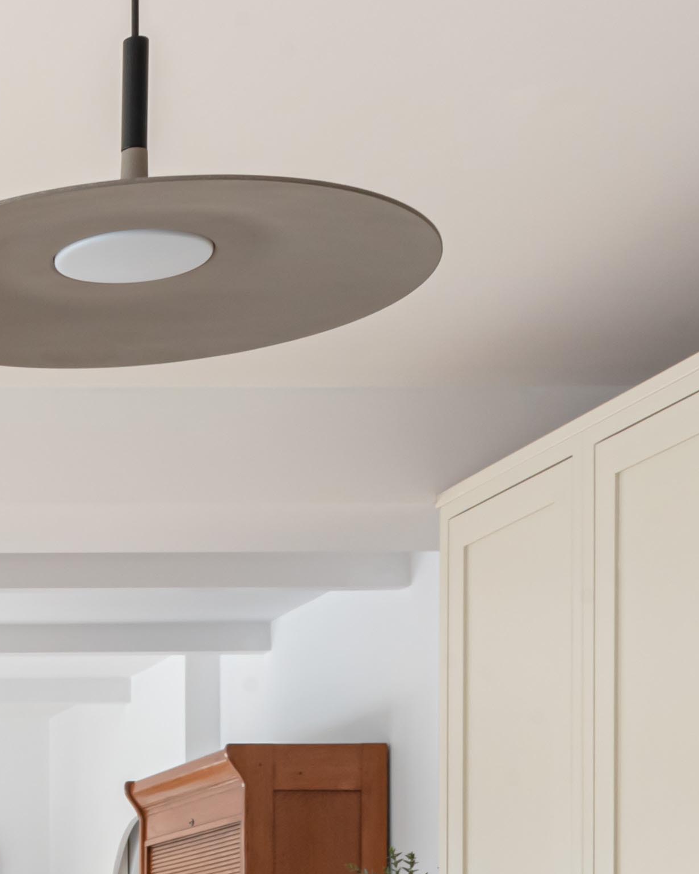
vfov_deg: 20.6
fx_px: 2276
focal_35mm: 88
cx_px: -562
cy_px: 981
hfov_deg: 15.1
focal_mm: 24
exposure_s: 1/1.43
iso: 400
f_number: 16
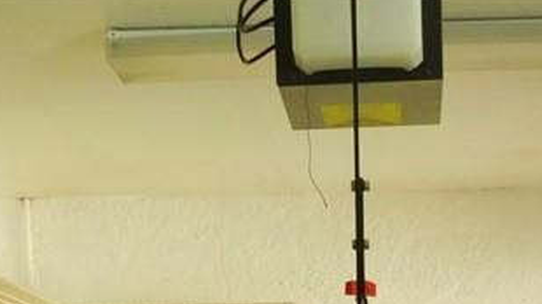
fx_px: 1293
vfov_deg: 11.6
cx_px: 379
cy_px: 662
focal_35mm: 90
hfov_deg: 23.5
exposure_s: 1/30
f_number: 3.4
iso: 280
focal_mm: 4.5
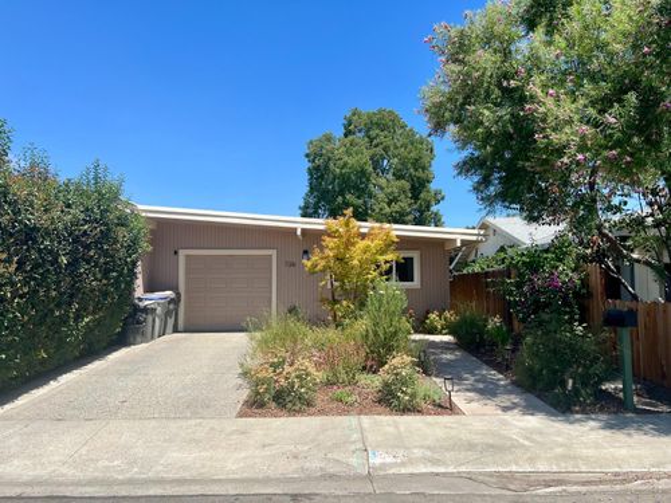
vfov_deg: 53.1
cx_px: 336
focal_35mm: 26
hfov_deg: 67.3
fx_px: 504
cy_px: 252
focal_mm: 5.7
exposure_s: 1/3356
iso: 50
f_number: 1.5
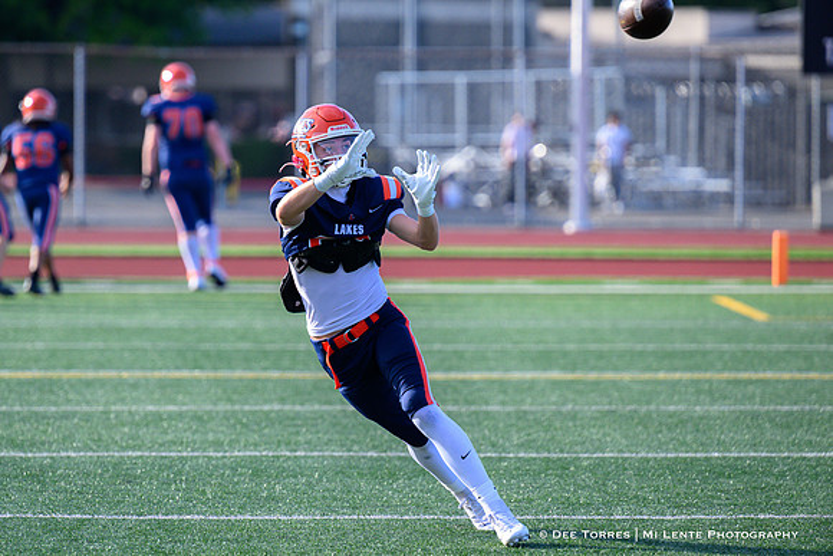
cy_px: 308
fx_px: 6673
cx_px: 371
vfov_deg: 4.8
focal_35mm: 288
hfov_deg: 7.1
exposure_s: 1/2000
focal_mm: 260
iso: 1000
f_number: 4.5
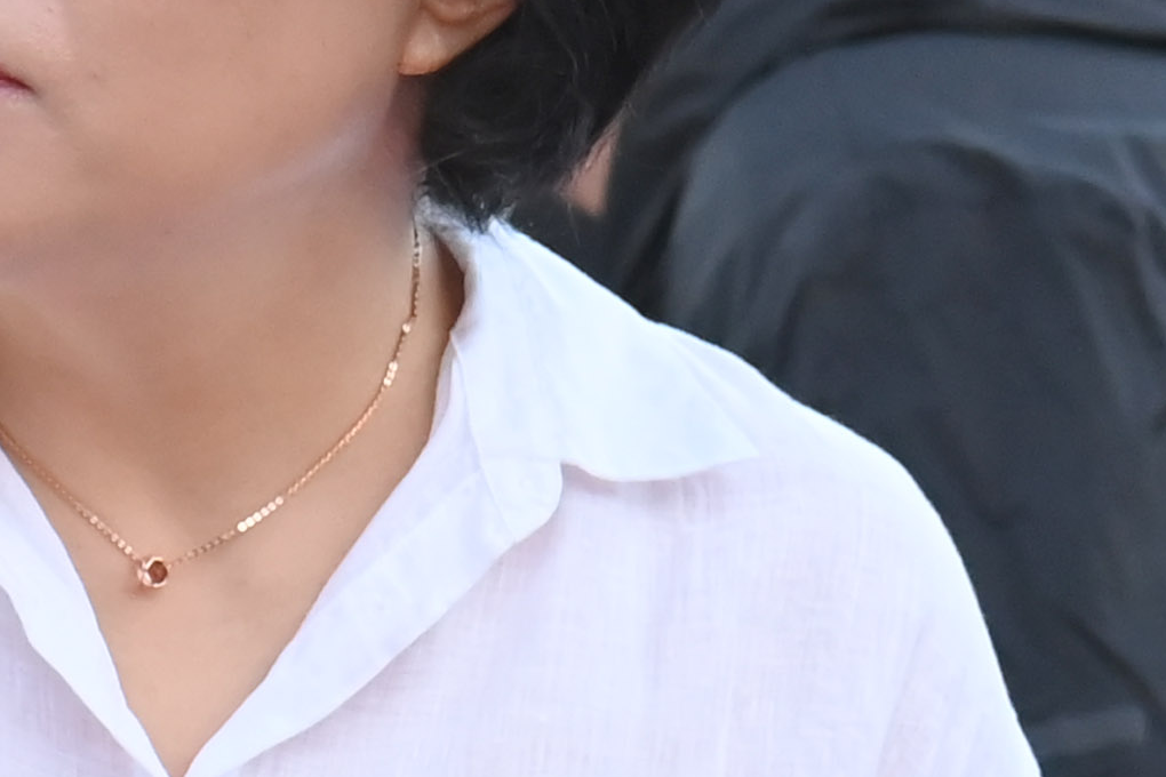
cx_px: -384
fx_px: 21213
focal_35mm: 655
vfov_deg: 2.1
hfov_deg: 3.1
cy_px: 775
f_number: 6.3
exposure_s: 1/250
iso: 3200
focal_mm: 120
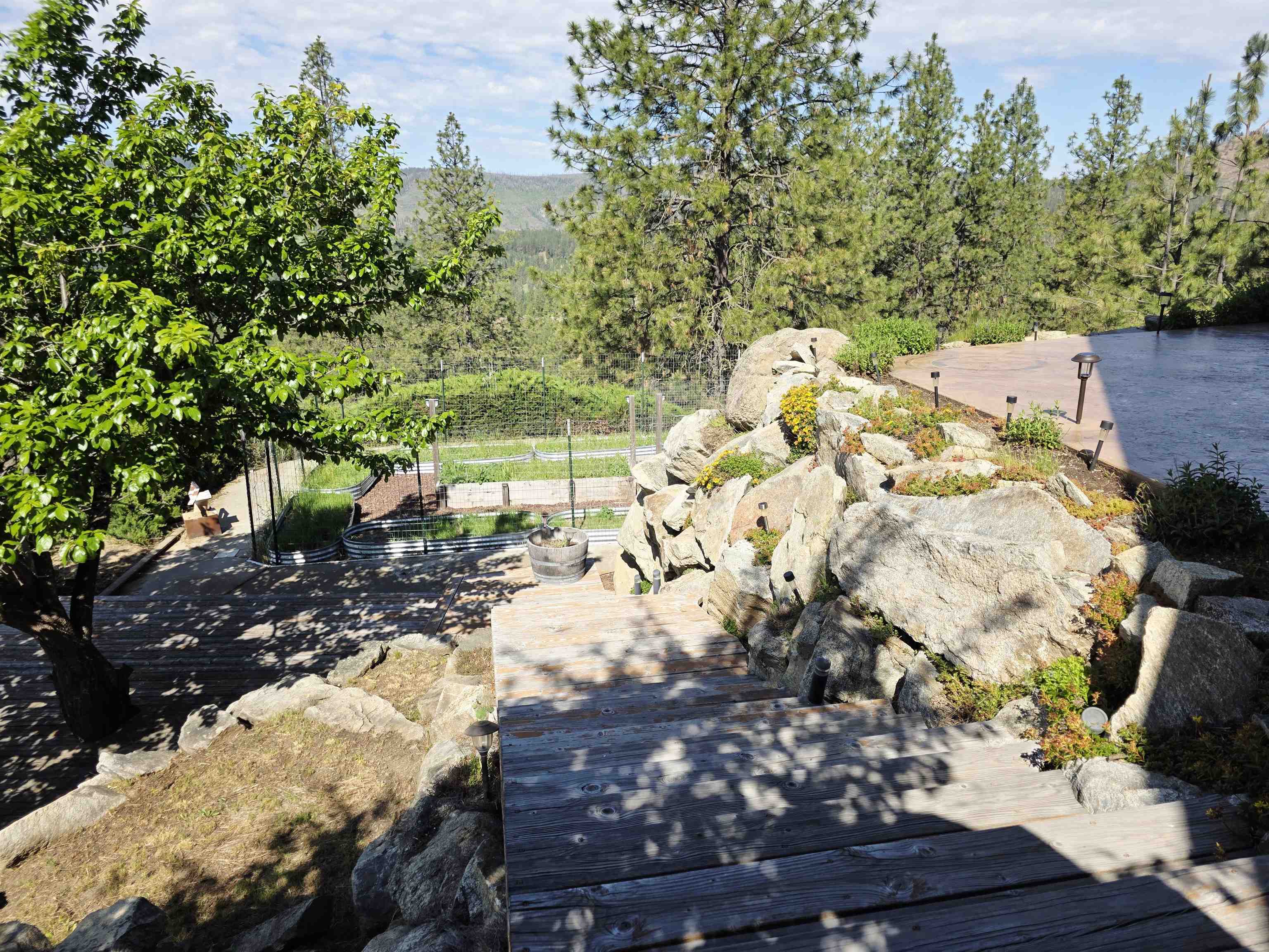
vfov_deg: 58.9
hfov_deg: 73.9
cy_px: 476
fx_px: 843
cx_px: 634
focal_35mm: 23
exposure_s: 1/5000
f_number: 1.7
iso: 80
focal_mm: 6.3
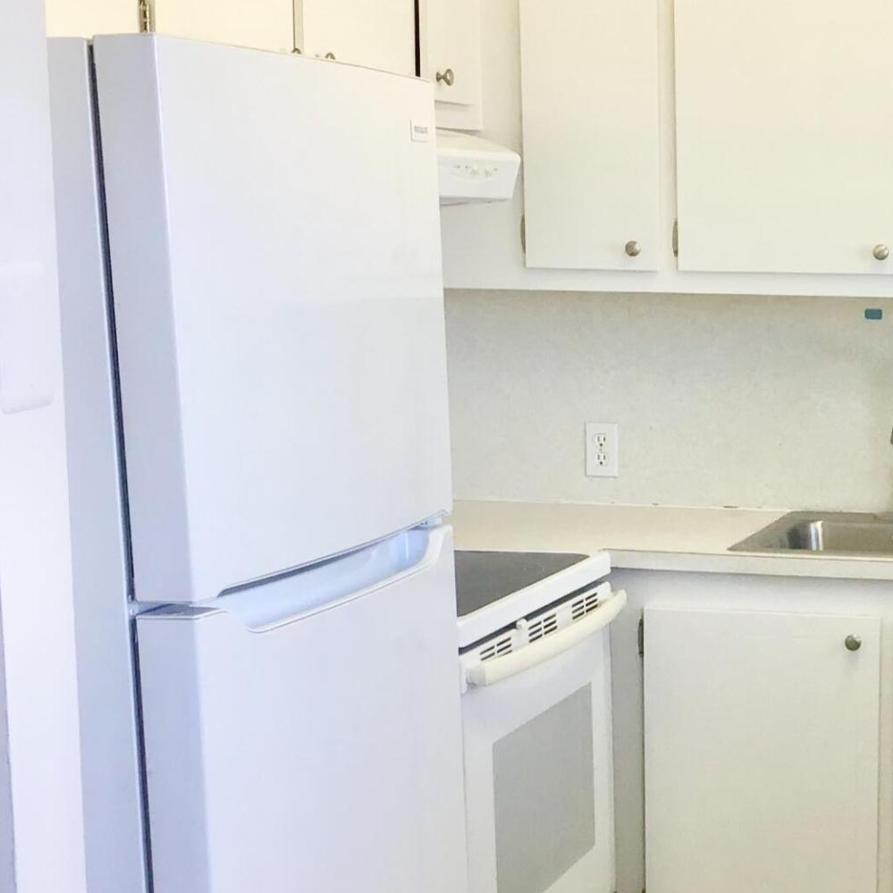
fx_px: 2306
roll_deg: -0.5
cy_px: 625
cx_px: 907
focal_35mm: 79
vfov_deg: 21.8
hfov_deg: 21.1
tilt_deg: -10.0
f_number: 2.4
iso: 25
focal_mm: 3.3
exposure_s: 1/60
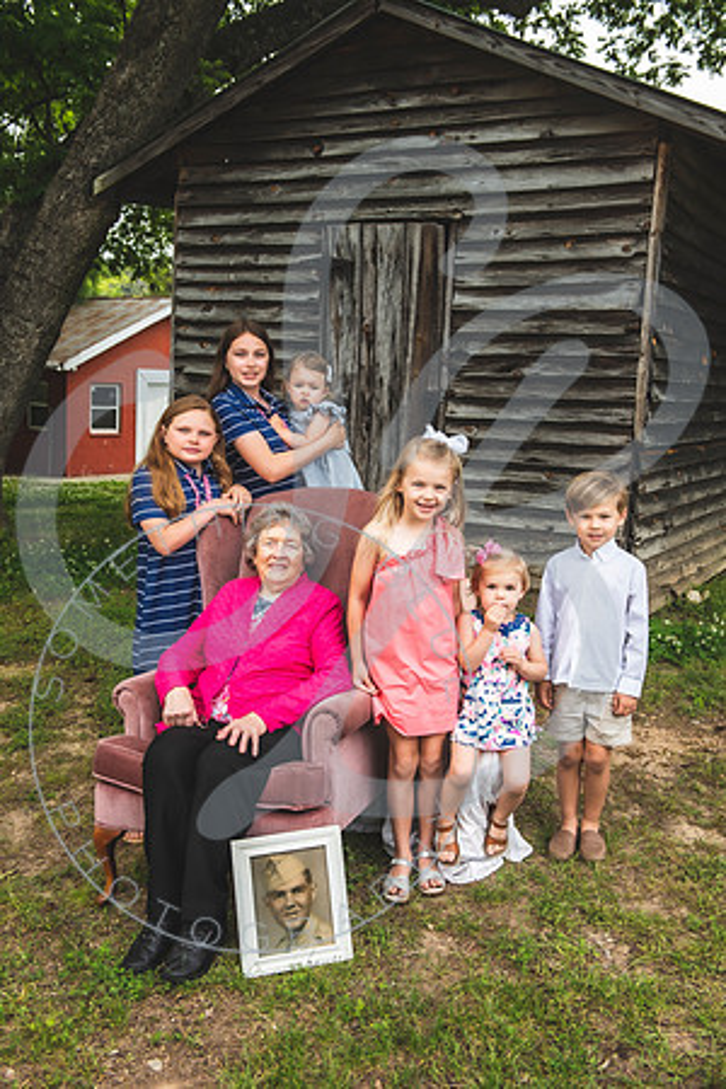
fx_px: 1089
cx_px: 363
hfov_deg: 36.9
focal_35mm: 36
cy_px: 544
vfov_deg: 53.1
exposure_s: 1/200
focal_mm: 36
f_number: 5.6
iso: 160
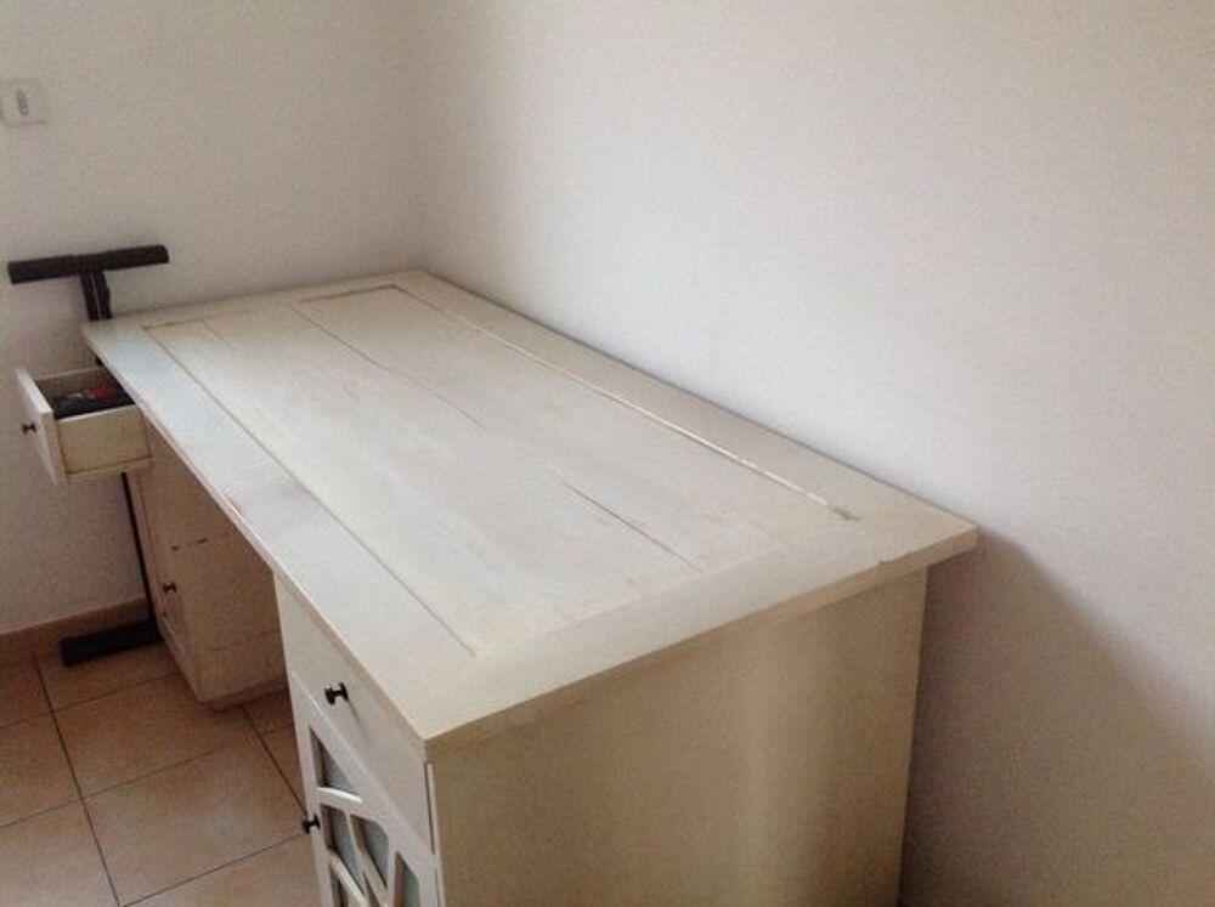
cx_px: 608
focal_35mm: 35
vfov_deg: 40.6
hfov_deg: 52.7
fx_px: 1227
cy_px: 454
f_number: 2.4
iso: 400
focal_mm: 4.28
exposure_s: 1/15
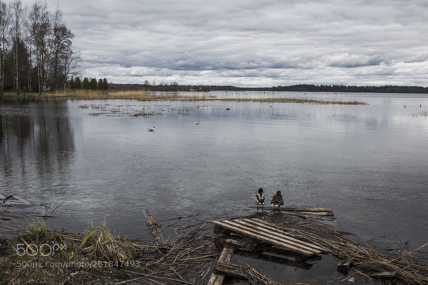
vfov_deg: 37.9
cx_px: 214
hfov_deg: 54.4
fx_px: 416
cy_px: 142
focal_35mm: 35
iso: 64
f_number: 8
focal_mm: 35
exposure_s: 1/80
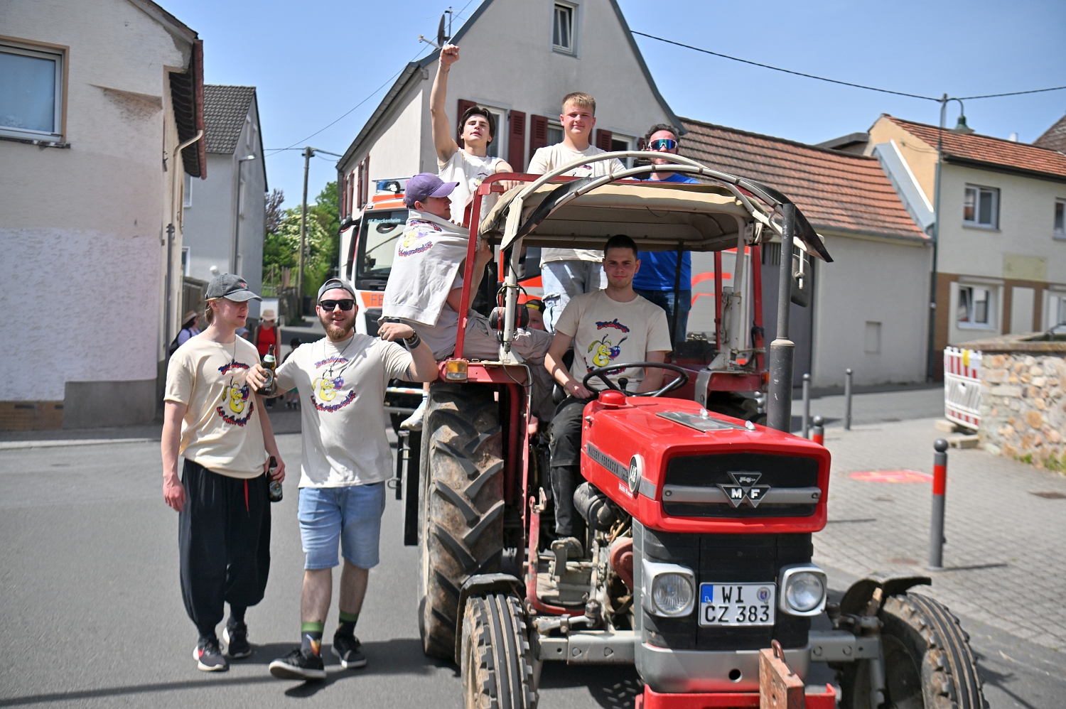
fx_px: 1124
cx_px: 533
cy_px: 354
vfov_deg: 35.0
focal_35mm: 38
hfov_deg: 50.7
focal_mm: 38
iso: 320
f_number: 5.6
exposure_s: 1/5000
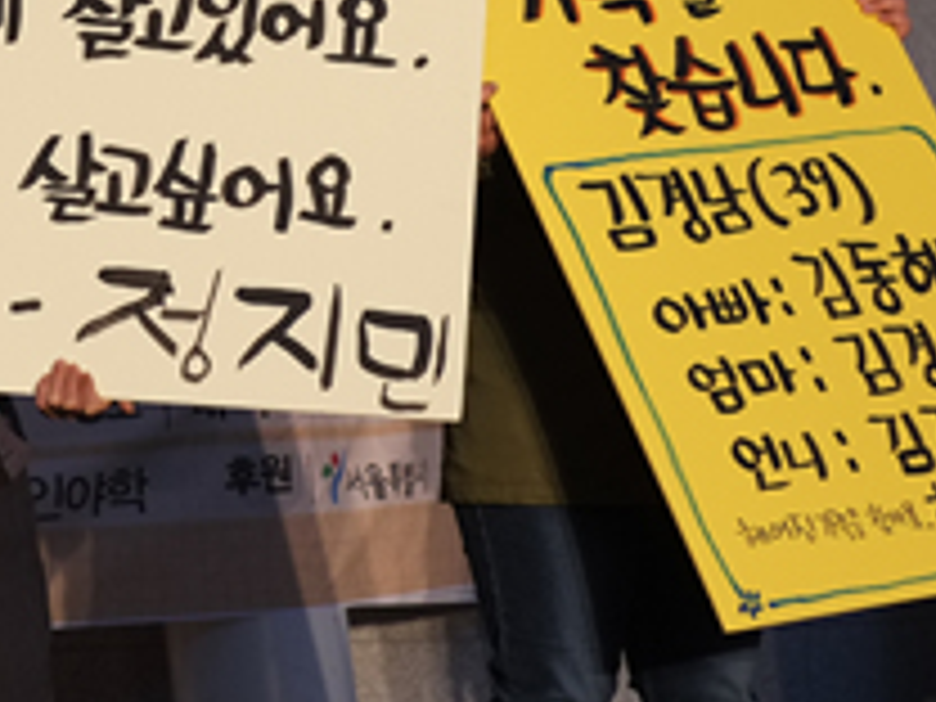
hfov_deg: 13.1
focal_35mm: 147
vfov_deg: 10.0
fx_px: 3975
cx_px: -212
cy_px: -9
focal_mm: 35
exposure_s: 1/125
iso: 800
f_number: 4
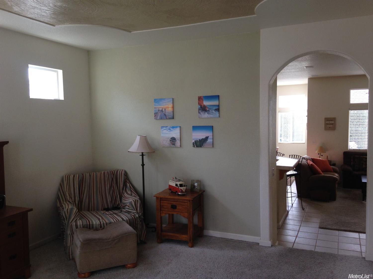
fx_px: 355
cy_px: 140
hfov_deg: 55.4
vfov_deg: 42.9
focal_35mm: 33
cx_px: 186
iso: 64
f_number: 2.4
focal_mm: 4.12
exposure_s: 1/60
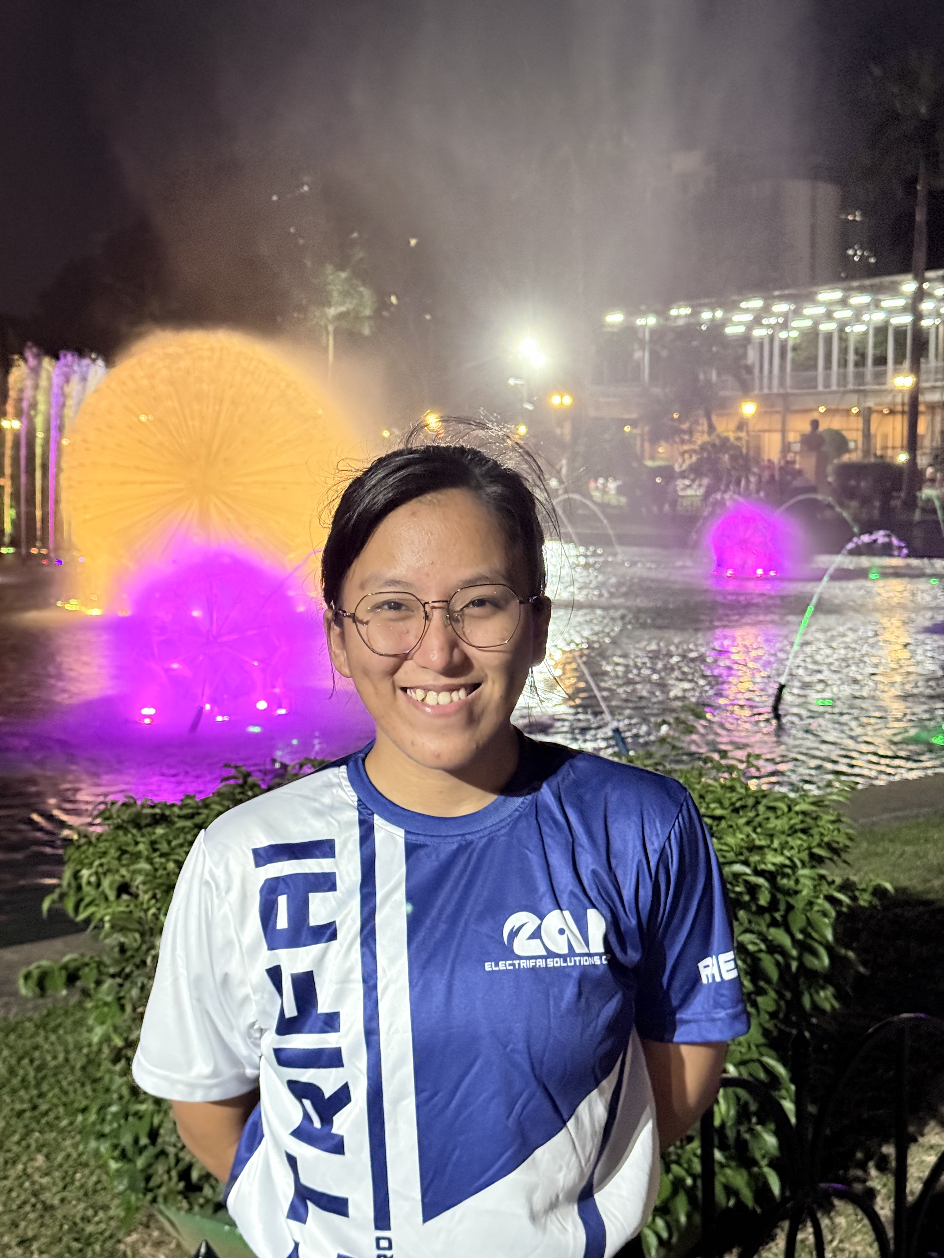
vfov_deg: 39.7
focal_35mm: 48
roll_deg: -0.1
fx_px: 1745
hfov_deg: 30.3
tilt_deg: -4.5
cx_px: 472
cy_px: 629
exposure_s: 1/30
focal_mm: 6.76
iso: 800
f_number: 1.78
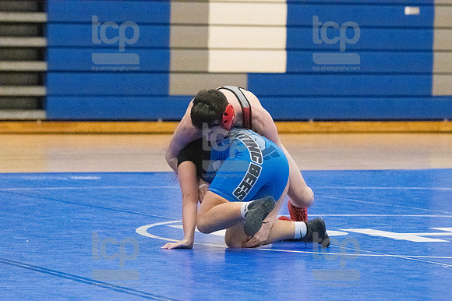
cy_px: 150
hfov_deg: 9.5
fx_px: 2723
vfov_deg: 6.3
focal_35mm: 217
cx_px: 226
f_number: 4.5
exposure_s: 1/1600
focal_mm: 145
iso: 10000
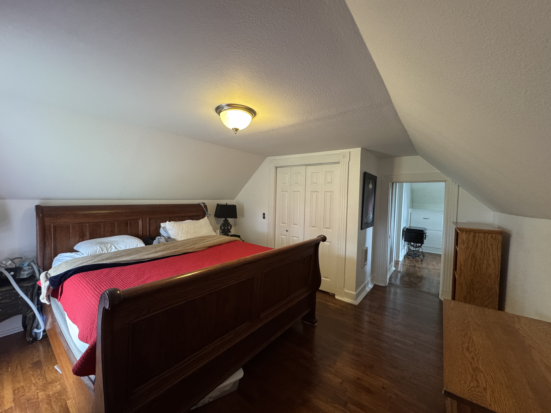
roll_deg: -0.6
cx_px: 276
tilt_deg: -3.0
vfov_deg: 85.7
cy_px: 206
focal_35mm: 14
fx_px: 223
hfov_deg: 102.1
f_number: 2.2
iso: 640
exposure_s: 1/60
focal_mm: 2.22
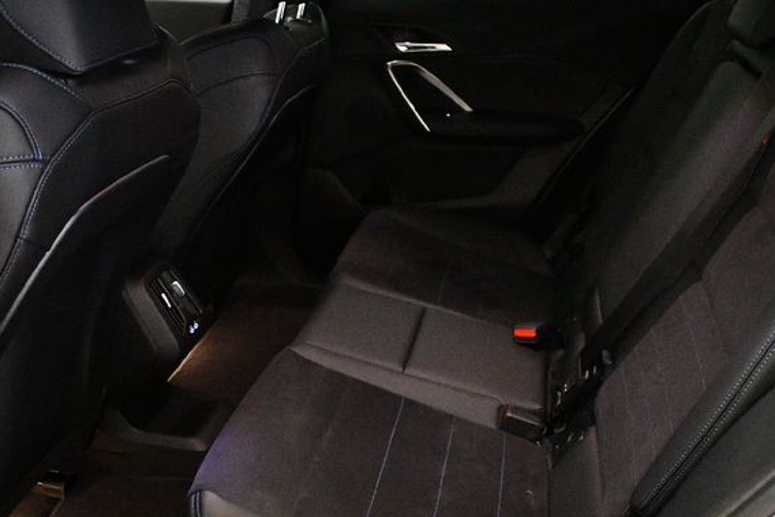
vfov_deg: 34.8
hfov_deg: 50.3
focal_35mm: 38
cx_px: 467
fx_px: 818
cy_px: 332
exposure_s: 1/60
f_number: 3.5
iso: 12800
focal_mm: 18
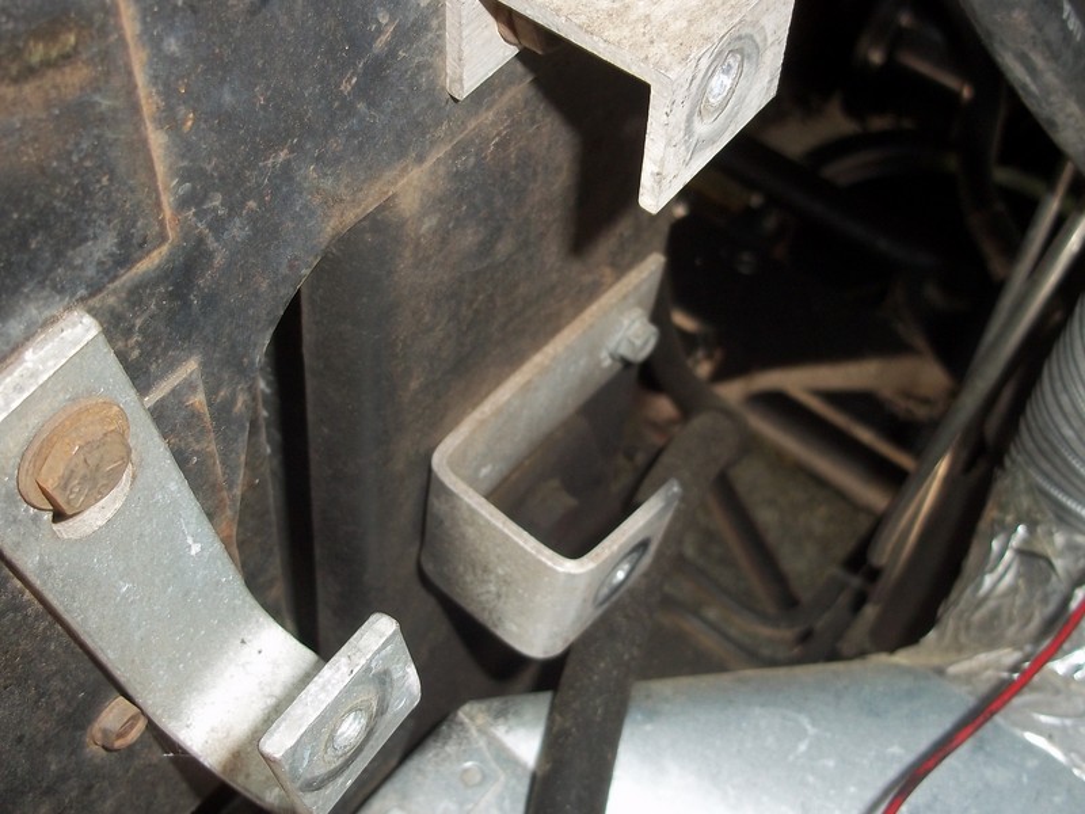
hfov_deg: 51.4
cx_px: 542
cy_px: 407
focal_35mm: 36
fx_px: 1128
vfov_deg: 39.7
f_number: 3.1
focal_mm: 6.5
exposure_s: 1/30
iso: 80
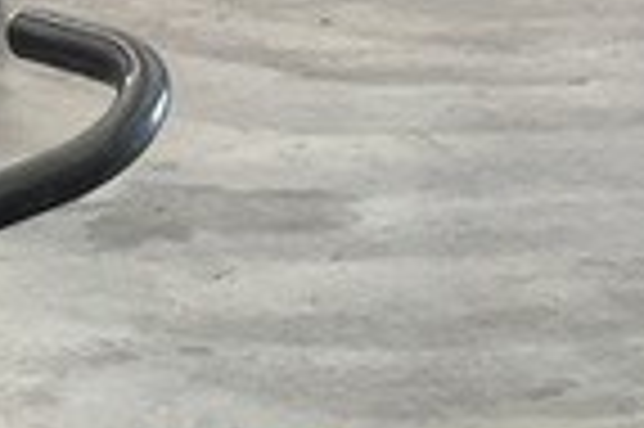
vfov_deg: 9.2
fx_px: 2412
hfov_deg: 14.8
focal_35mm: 135
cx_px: -81
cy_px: 973
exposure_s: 1/50
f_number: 1.8
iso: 50
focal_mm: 3
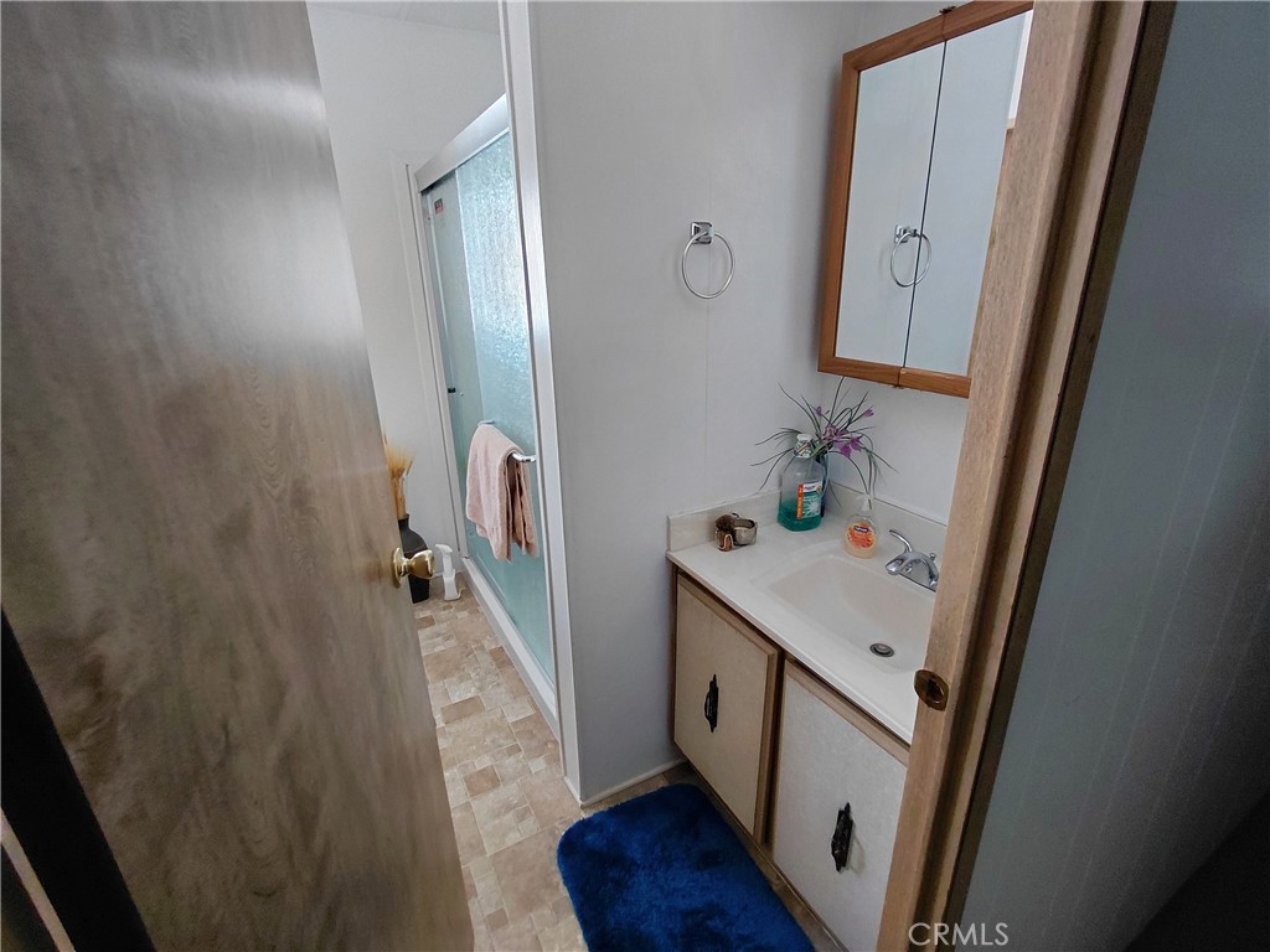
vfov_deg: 78.1
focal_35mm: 16
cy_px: 476
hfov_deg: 94.5
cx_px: 635
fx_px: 587
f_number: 2.2
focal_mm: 1.64
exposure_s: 1/60
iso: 200
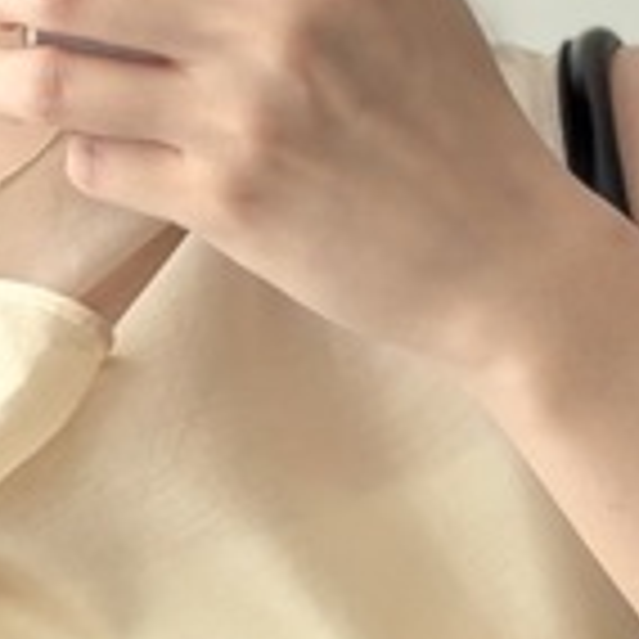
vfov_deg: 10.8
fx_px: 3383
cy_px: 482
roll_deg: +1.4
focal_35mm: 162
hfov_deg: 10.8
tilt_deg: -14.6
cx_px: 212
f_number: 1.6
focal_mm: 5.96
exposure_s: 1/121
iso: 80
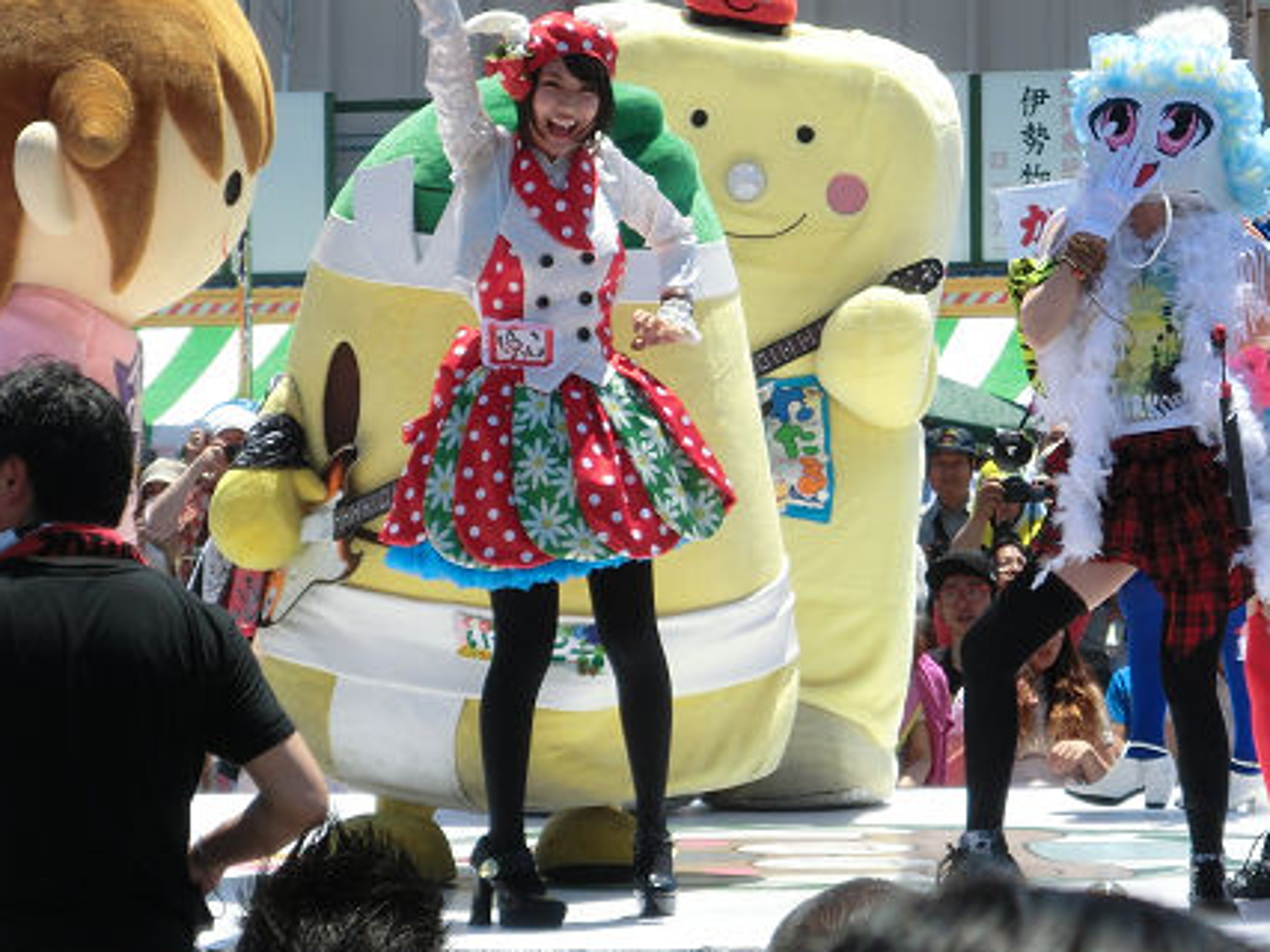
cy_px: 277
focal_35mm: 182
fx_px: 6675
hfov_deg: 10.9
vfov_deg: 8.1
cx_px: 824
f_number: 4.4
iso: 100
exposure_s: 1/640
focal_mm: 19.1
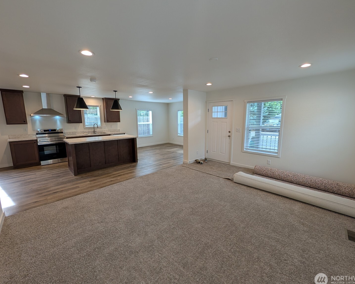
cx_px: 182
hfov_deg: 104.8
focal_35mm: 13
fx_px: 137
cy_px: 142
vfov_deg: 92.2
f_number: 1.7
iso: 54
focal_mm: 2.02
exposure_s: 1/120
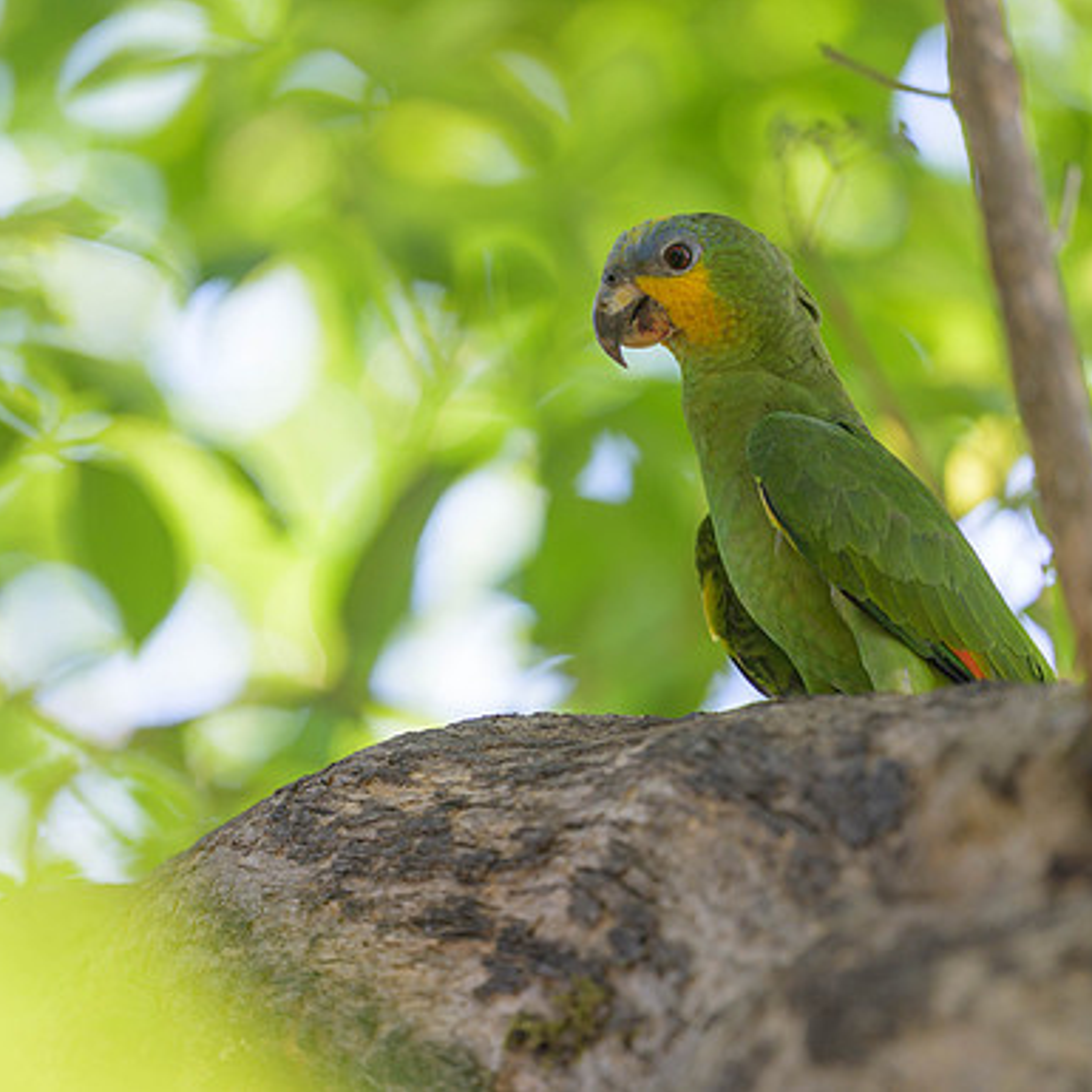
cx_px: 461
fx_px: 26768
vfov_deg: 2.3
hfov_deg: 2.3
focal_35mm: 750
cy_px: 599
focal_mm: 400
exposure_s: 1/400
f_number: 2.8
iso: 180
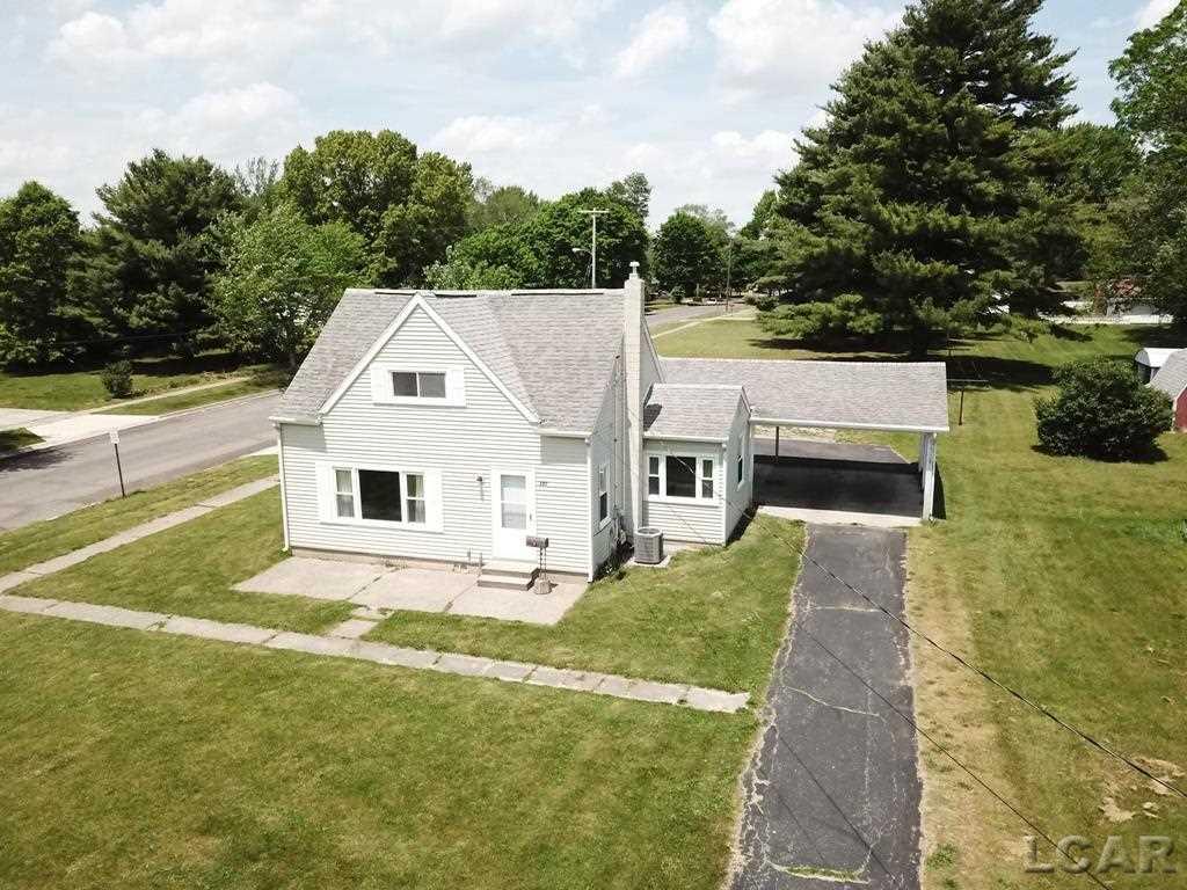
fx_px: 892
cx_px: 594
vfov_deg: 53.1
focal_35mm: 26
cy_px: 445
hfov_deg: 67.3
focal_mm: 4.73
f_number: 2.2
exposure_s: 1/8000
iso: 800
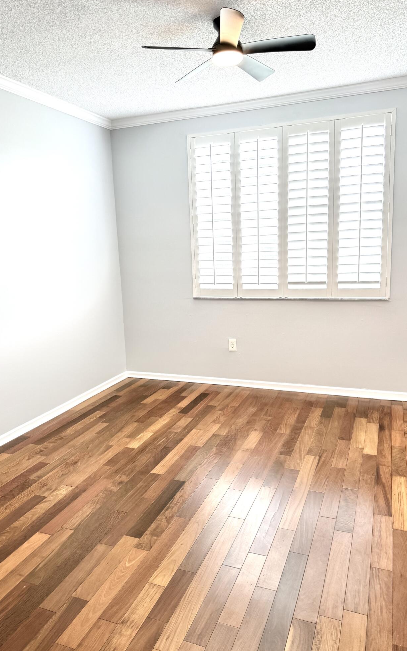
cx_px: 195
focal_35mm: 26
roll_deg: +1.6
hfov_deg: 47.6
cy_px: 323
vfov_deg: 70.4
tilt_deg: -9.6
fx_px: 461
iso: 250
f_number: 1.78
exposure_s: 1/60
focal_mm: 6.76
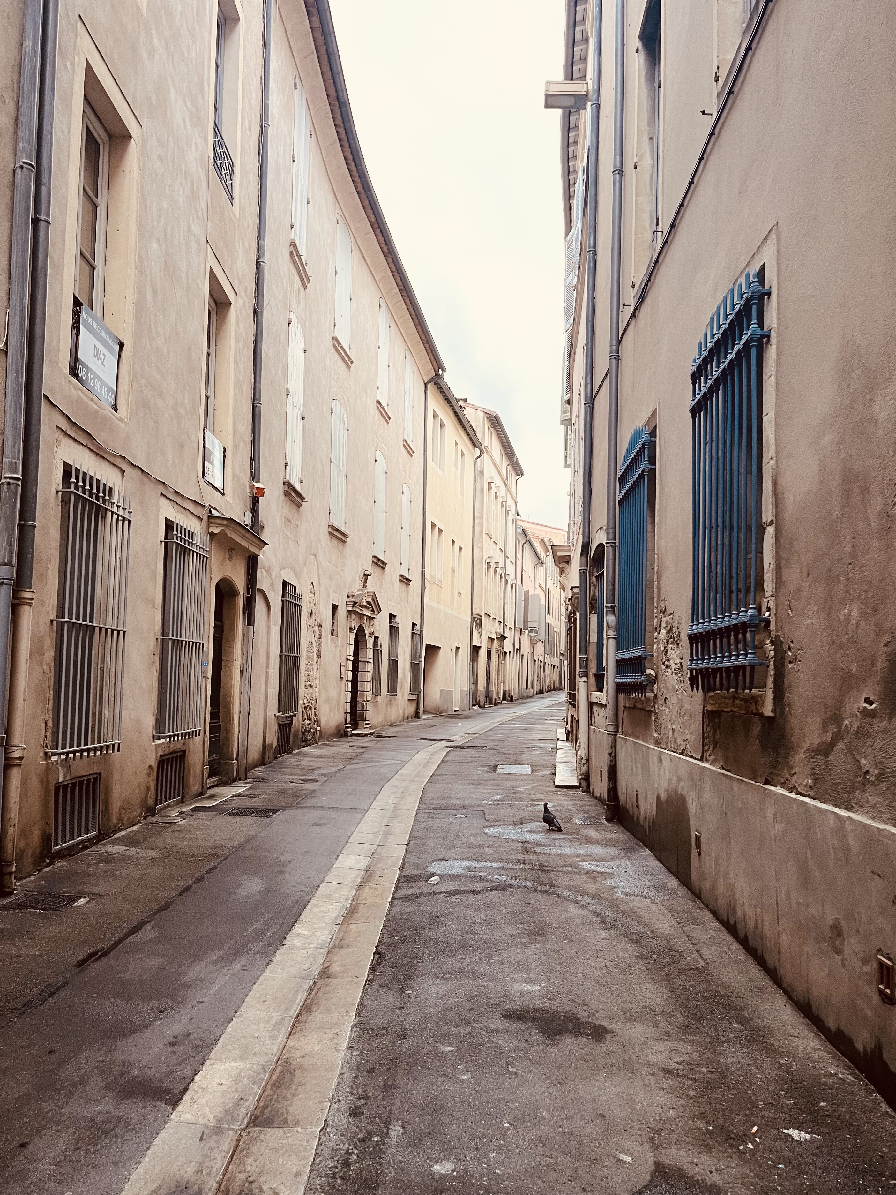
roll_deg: -0.5
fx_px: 966
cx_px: 430
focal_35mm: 28
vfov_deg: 63.4
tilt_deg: +2.4
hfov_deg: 49.7
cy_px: 629
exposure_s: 1/78
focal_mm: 5.1
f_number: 1.6
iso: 125
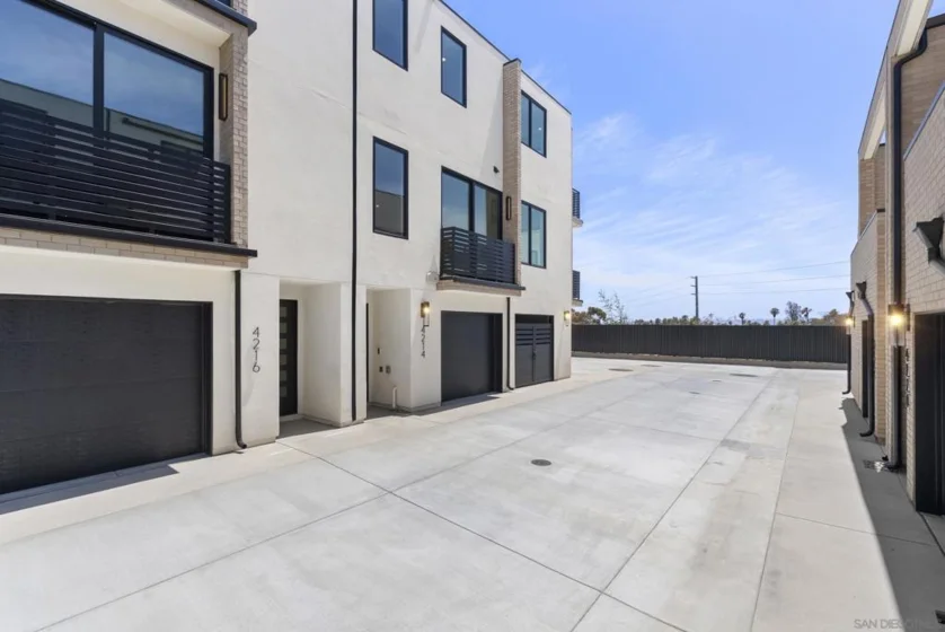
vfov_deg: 73.8
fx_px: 420
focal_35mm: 16
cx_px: 472
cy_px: 316
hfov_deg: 96.7
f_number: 8
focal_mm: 16
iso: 500
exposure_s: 1/800
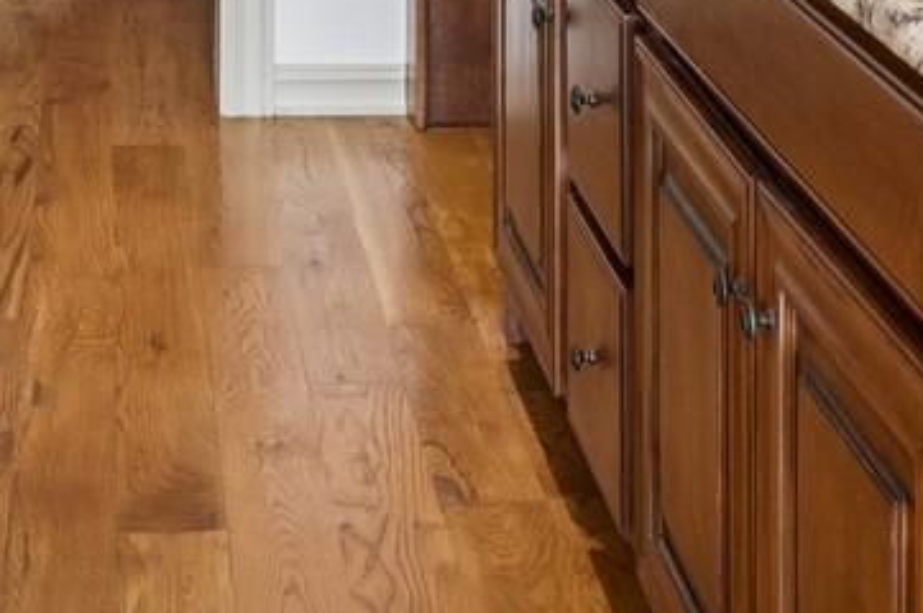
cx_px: 187
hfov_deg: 21.0
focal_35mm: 96
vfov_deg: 12.5
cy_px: -614
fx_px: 2459
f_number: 13
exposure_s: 1/15
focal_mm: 17
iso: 640
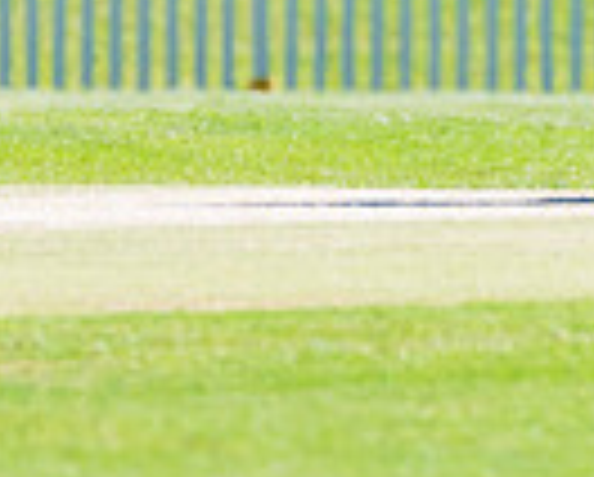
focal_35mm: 2325
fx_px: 40934
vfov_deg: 0.7
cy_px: -303
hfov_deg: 0.8
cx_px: 582
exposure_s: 1/2500
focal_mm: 500
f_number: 6.3
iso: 640
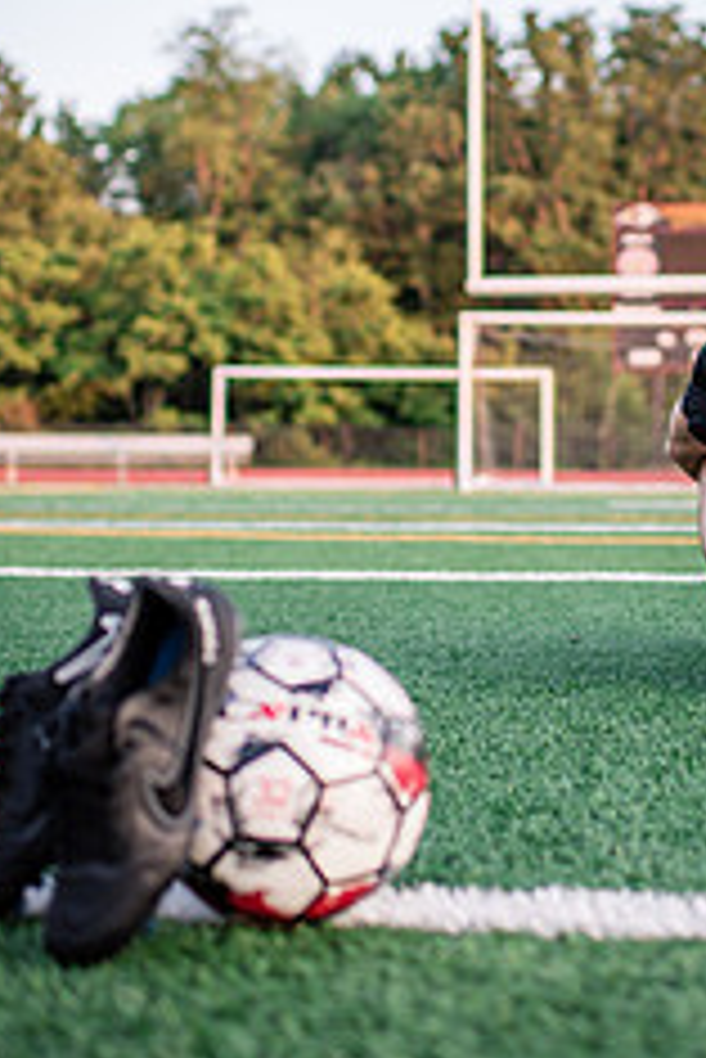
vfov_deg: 29.6
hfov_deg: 20.1
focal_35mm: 67
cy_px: 284
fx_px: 1968
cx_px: 571
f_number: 1.8
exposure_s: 1/1250
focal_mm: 35
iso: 320
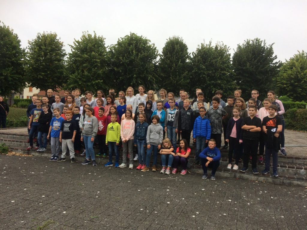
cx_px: 154
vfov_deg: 48.2
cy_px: 115
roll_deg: -1.8
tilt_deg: -1.8
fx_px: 257
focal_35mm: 29
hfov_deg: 61.7
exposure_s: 1/354
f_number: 2.2
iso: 32
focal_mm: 4.15
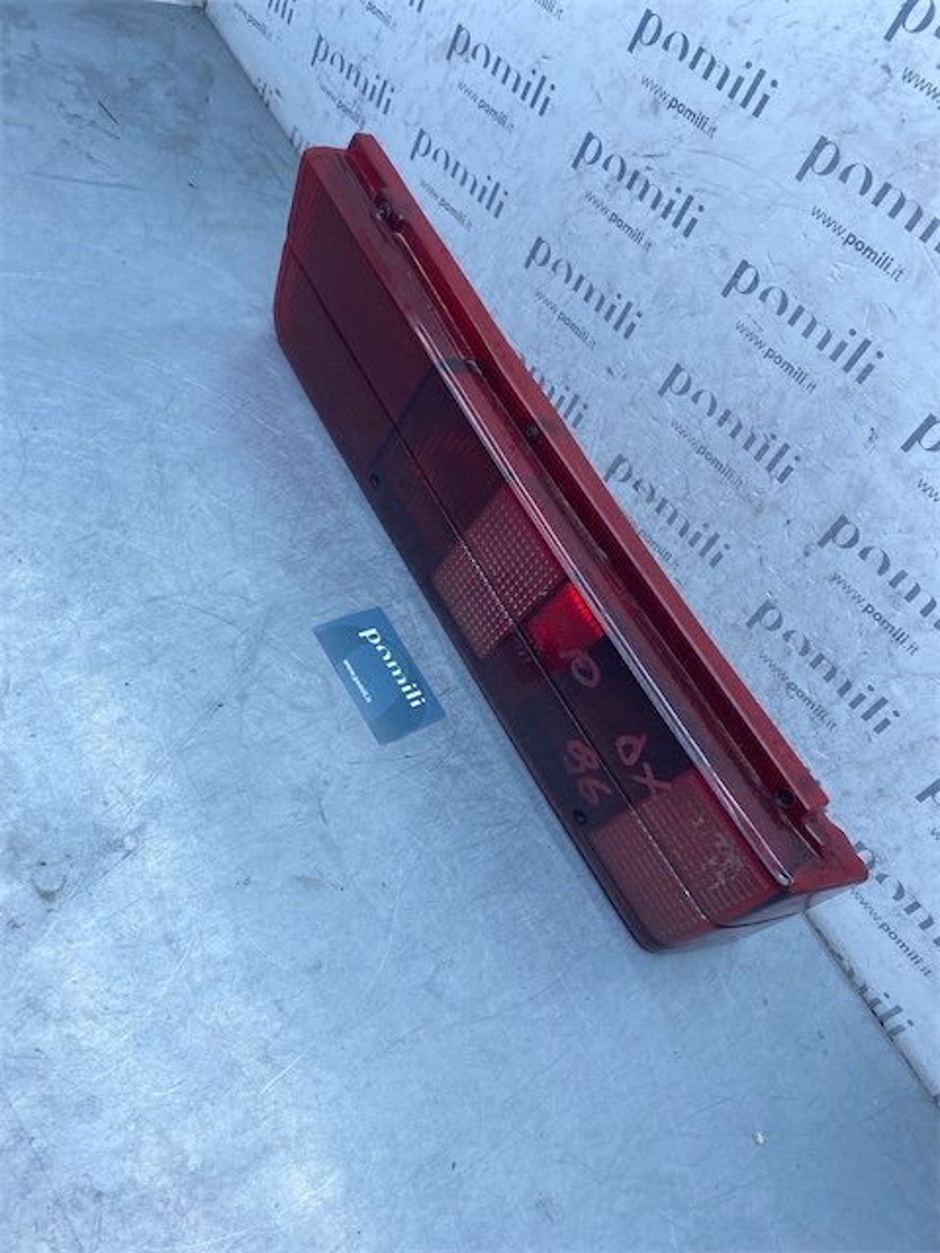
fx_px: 941
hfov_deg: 53.1
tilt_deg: -44.7
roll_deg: -42.5
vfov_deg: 67.3
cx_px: 470
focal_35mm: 26
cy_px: 626
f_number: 1.8
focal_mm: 4.25
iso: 32
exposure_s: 1/778
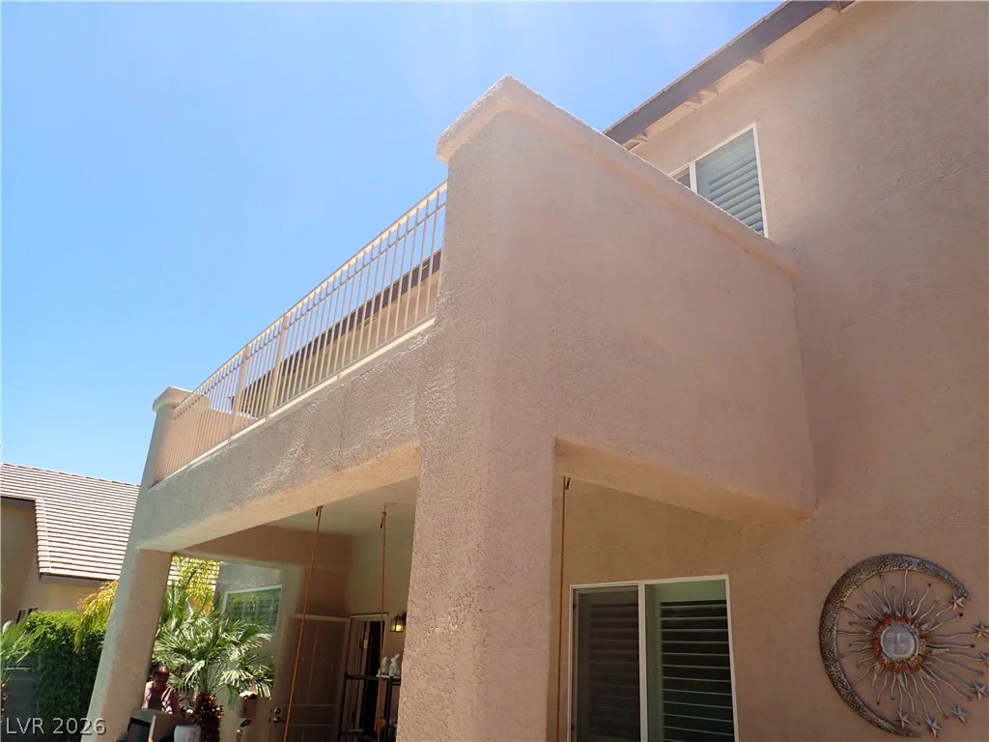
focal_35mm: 25
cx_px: 494
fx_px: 714
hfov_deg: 69.4
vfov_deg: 54.9
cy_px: 371
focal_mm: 4.5
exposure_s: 1/160
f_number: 8
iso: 100
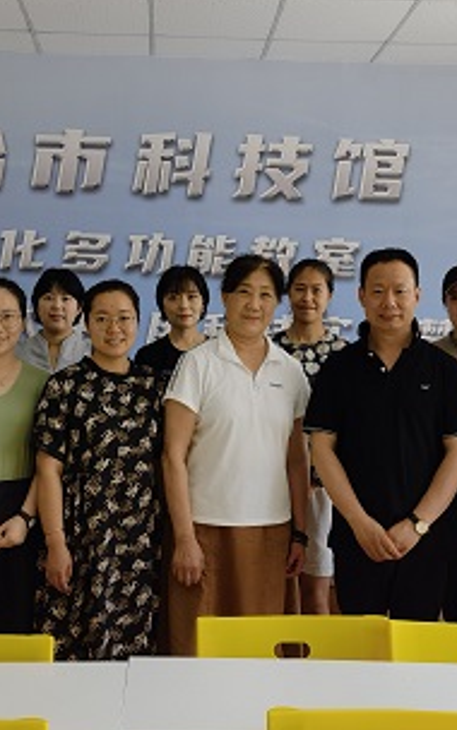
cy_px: 321
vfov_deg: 42.6
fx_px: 937
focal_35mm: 47
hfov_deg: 27.4
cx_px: 192
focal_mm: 6.67
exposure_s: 1/100
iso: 64
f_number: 1.9
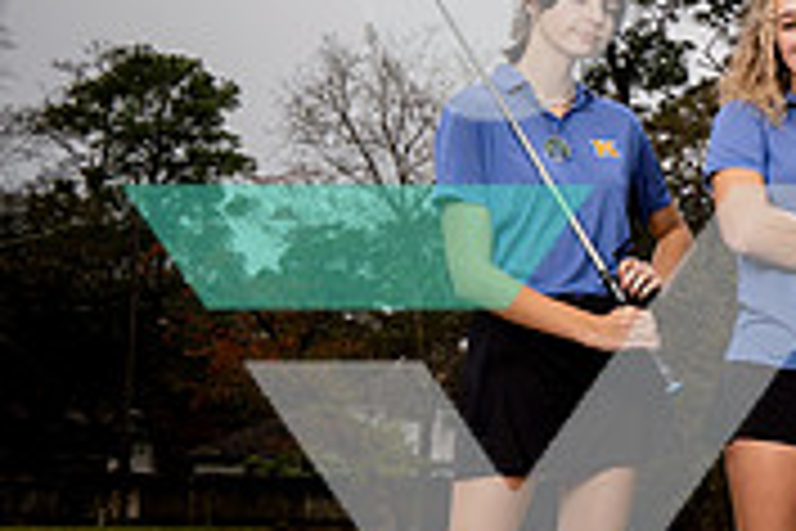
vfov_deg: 16.5
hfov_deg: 20.4
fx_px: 1813
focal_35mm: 82
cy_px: 425
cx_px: 1268
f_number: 11
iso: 400
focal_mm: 25
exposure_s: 1/160
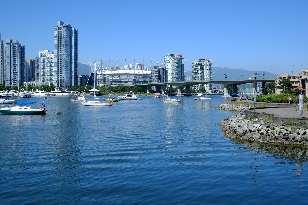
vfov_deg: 35.1
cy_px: 102
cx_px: 154
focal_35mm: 38
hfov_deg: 50.7
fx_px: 325
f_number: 8
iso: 200
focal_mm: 25.4
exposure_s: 1/420
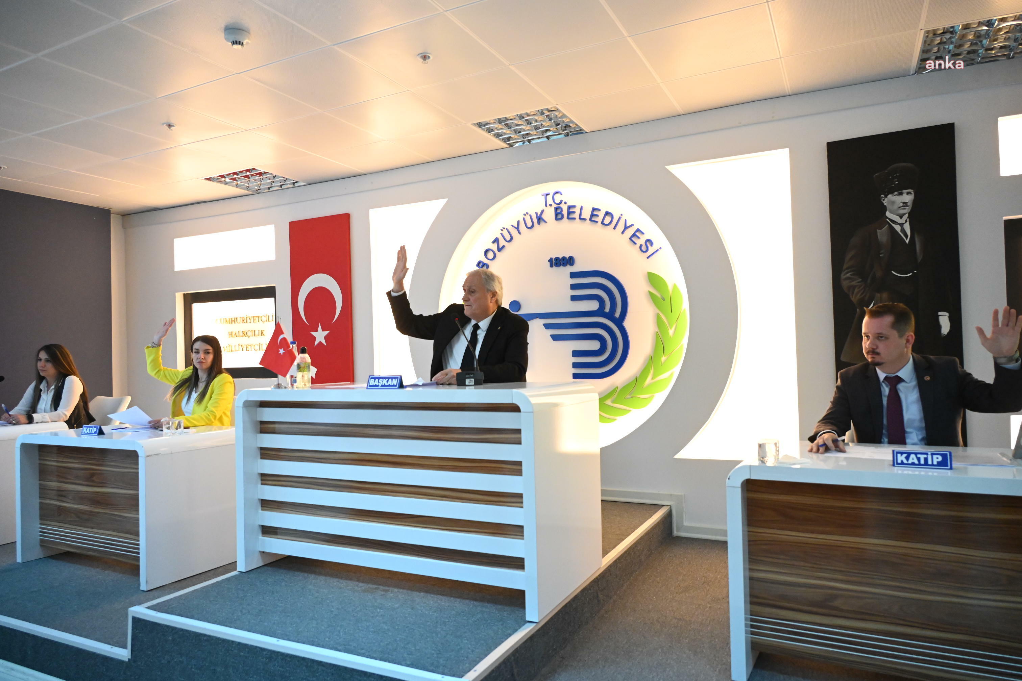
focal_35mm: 24
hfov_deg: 73.7
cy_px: 340
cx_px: 511
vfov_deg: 53.1
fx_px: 681
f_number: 4
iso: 5000
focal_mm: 24
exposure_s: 1/320
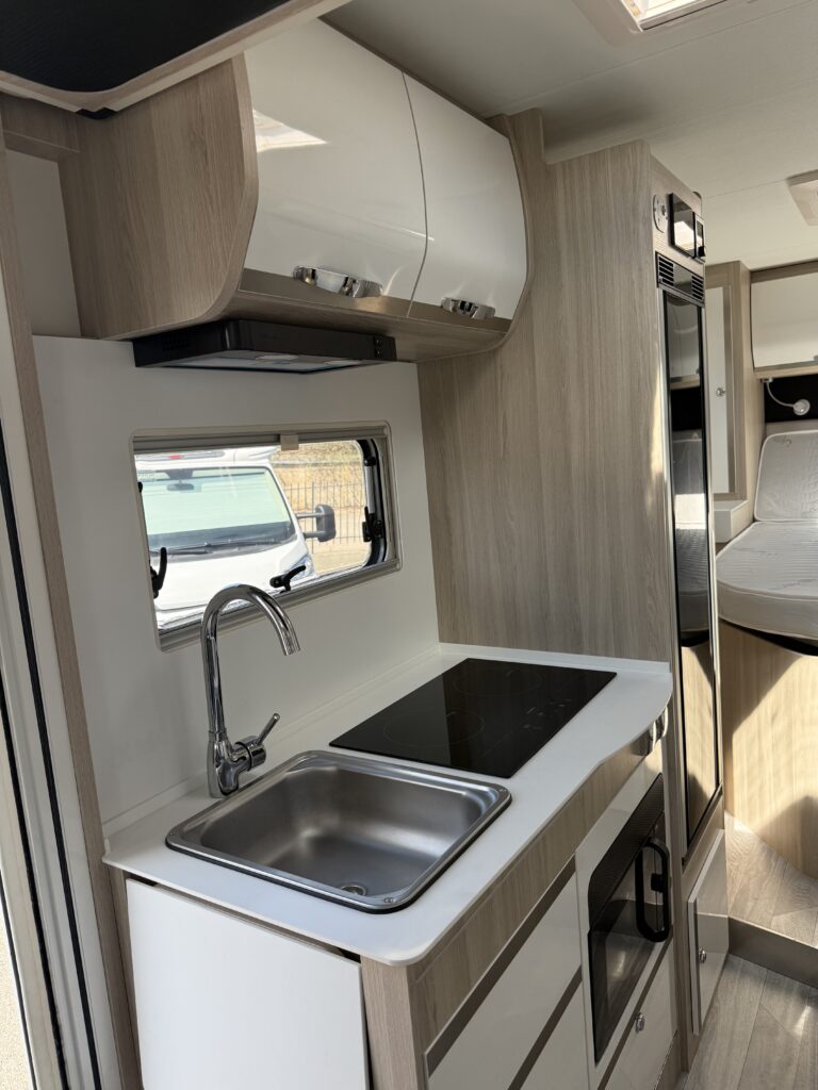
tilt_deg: -5.7
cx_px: 409
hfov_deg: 56.8
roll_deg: -1.3
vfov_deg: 71.6
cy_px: 545
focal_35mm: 24
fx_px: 756
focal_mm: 6.76
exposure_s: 1/728
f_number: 1.78
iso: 100
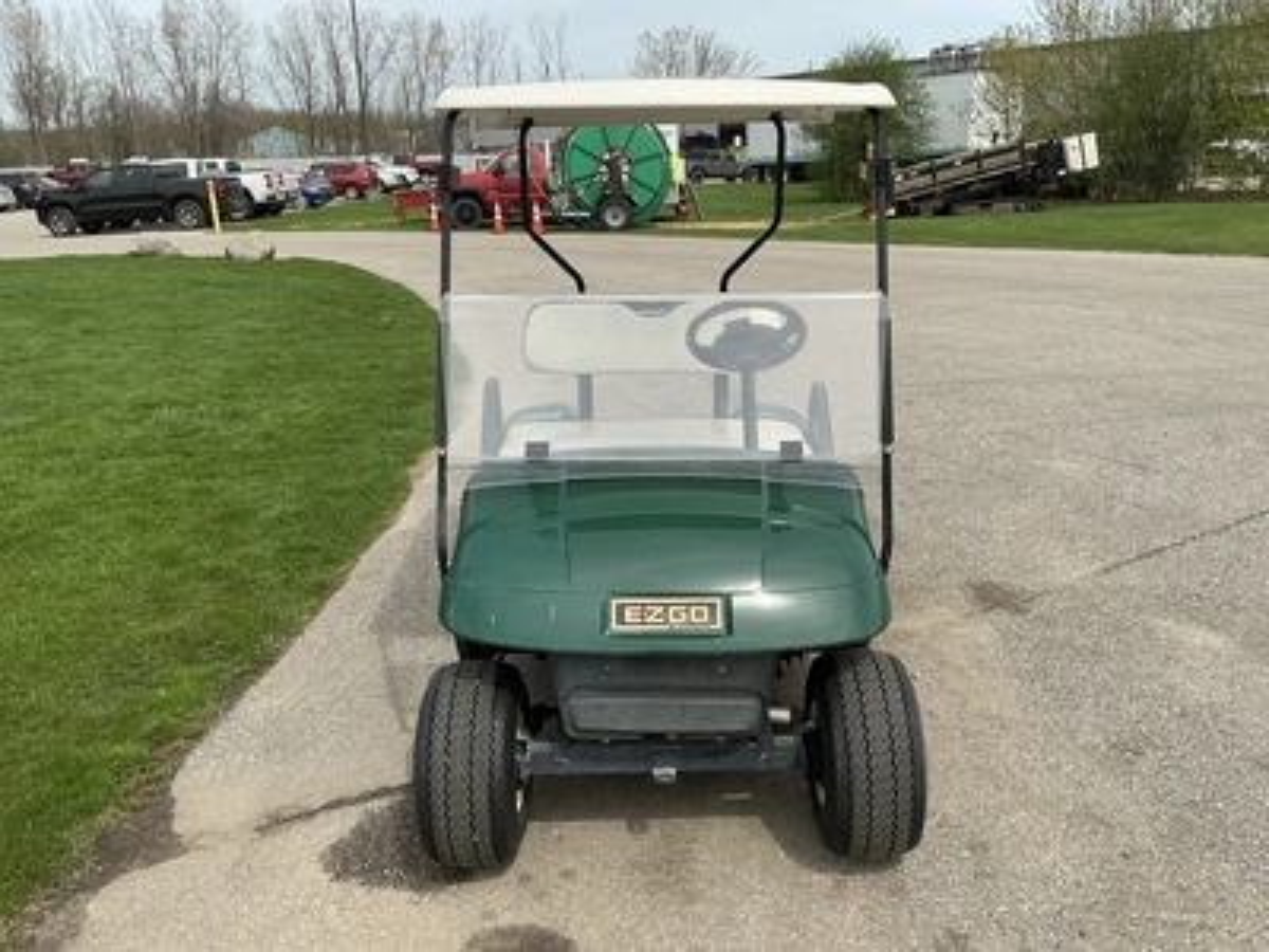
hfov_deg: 63.4
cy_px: 476
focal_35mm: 28
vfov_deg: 49.7
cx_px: 634
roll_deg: +2.3
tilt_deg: -15.4
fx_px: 1026
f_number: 1.8
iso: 25
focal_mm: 3
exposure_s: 1/1577
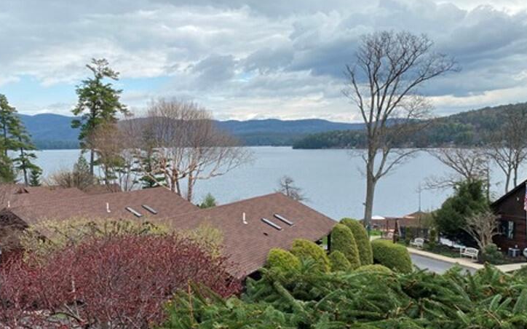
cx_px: 188
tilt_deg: -4.8
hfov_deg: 49.7
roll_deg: +0.9
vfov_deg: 32.6
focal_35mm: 39
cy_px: 205
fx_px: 560
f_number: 1.8
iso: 32
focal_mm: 4.25
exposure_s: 1/1779
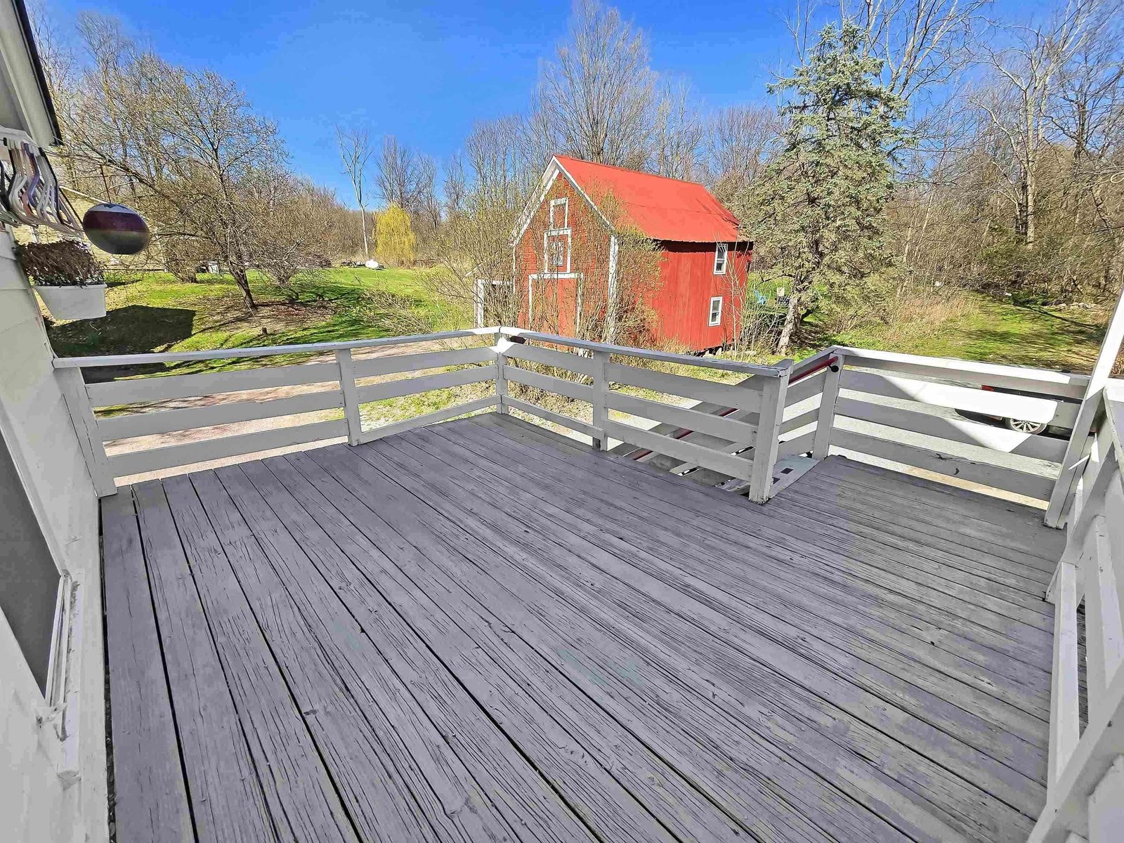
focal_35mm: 13
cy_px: 422
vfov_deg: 89.9
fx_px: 422
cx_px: 562
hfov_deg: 106.2
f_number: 2.2
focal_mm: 2.2
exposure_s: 1/1114
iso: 50
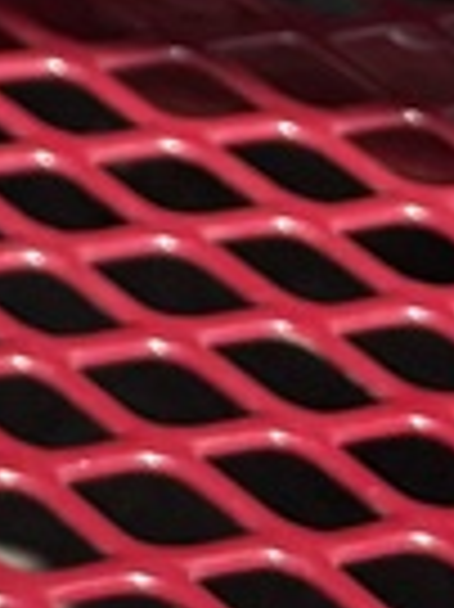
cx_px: -908
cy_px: -815
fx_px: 3450
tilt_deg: -29.2
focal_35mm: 197
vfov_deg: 9.1
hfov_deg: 6.8
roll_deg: -5.0
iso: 50
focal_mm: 5.96
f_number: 1.6
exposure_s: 1/3831
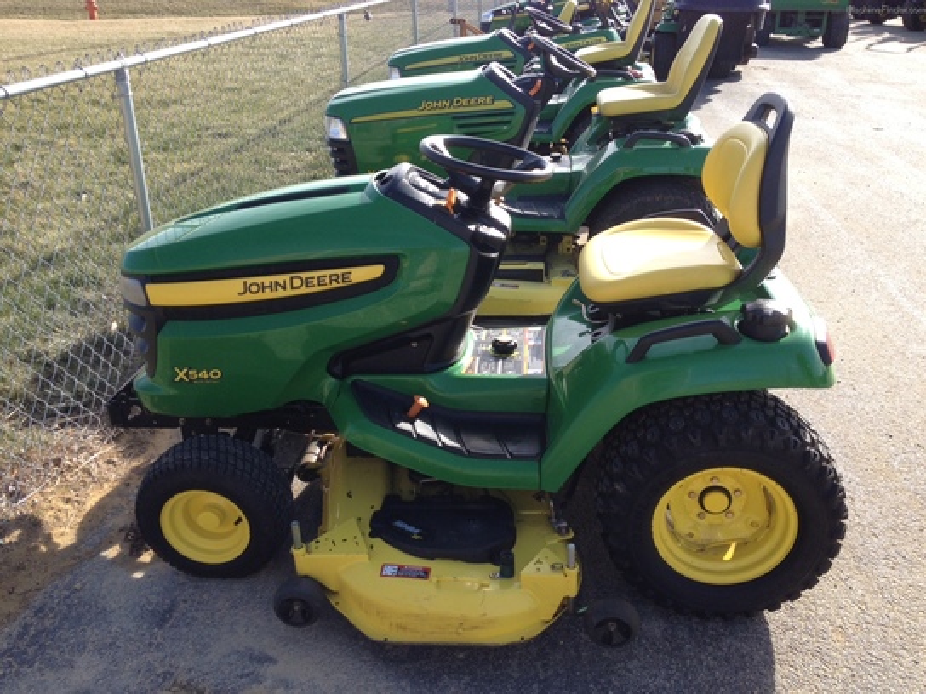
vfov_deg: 40.7
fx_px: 936
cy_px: 347
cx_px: 463
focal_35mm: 35
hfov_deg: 52.6
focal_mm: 4.28
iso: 50
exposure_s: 1/557
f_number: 2.4
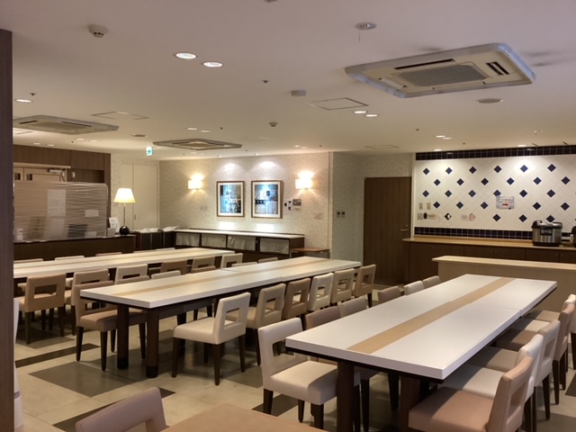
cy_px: 216
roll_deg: -0.9
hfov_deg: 58.4
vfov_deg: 45.4
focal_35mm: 31
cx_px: 288
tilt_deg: -2.8
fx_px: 516
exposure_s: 1/50
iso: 250
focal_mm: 3.3
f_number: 2.4
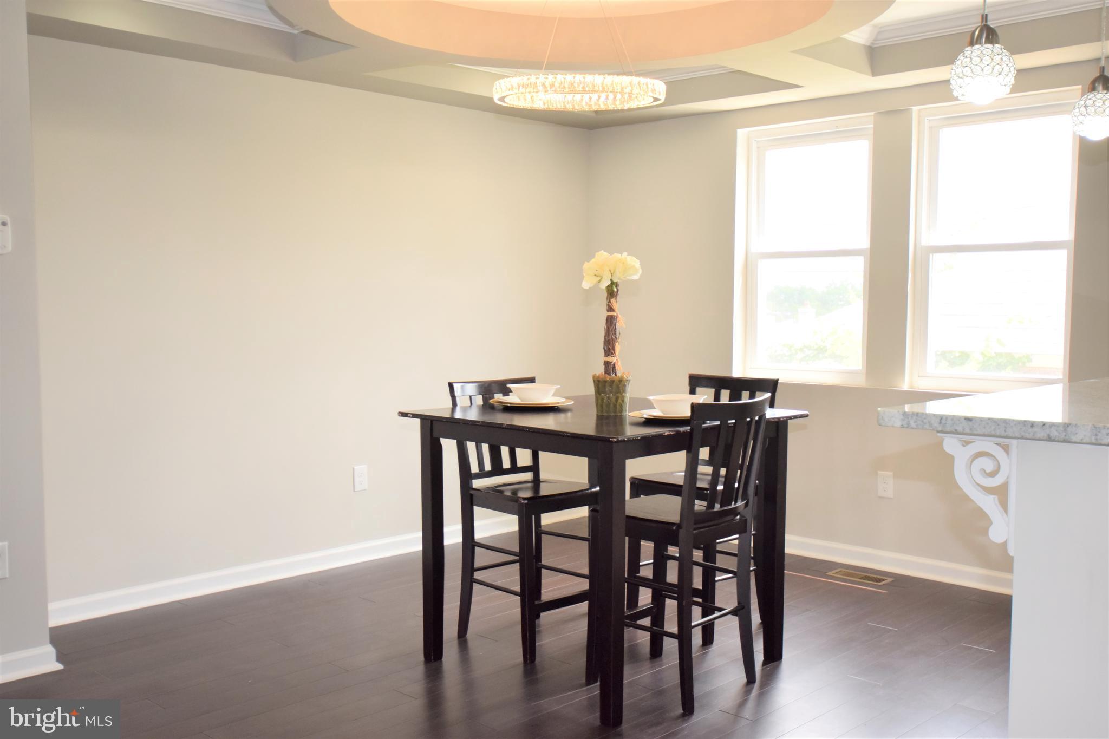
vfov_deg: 36.9
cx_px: 554
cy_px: 370
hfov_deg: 53.1
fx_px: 1109
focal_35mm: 36
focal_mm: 24
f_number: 4.5
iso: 800
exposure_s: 1/200
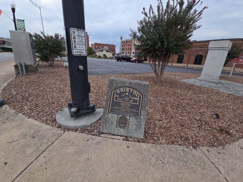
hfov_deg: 106.2
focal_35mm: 13
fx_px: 91
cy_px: 91
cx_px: 122
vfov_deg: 89.9
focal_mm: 2.2
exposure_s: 1/850
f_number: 2.2
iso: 50
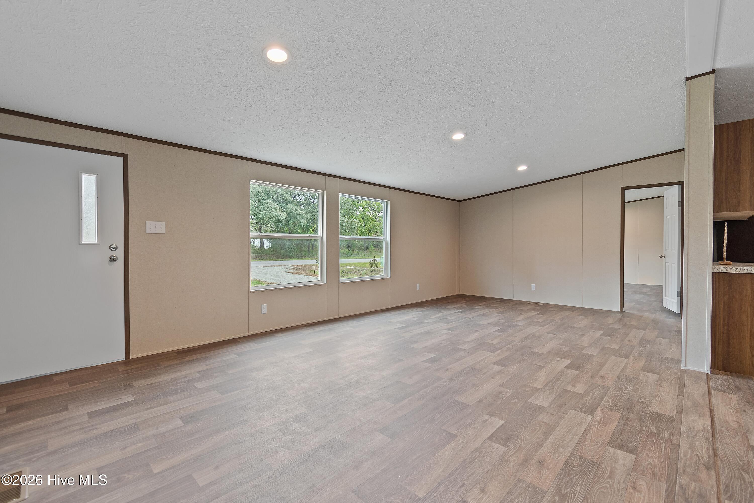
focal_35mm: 15
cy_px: 252
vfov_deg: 77.3
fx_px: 314
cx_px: 377
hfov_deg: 100.4
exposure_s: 1/5
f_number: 4.5
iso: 100
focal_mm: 10
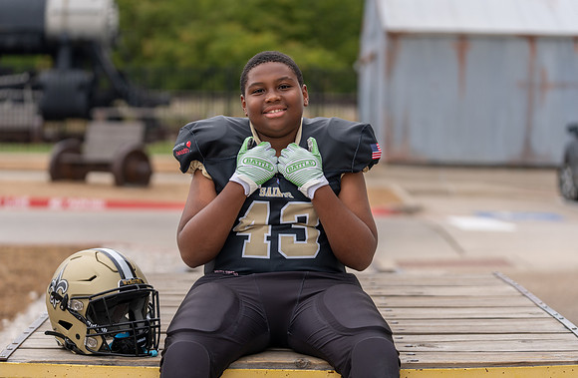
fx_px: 1561
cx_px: 280
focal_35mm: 98
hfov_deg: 21.0
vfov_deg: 13.8
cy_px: 197
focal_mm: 91
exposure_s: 1/320
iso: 160
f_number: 2.8
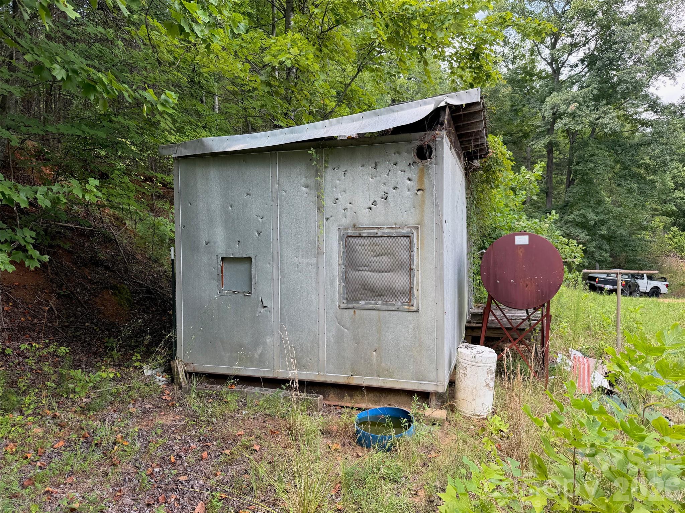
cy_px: 256
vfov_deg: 56.8
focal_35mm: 24
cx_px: 342
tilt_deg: -2.2
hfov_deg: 71.6
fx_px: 475
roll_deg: +0.9
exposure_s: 1/410
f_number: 1.78
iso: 80
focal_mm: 6.76
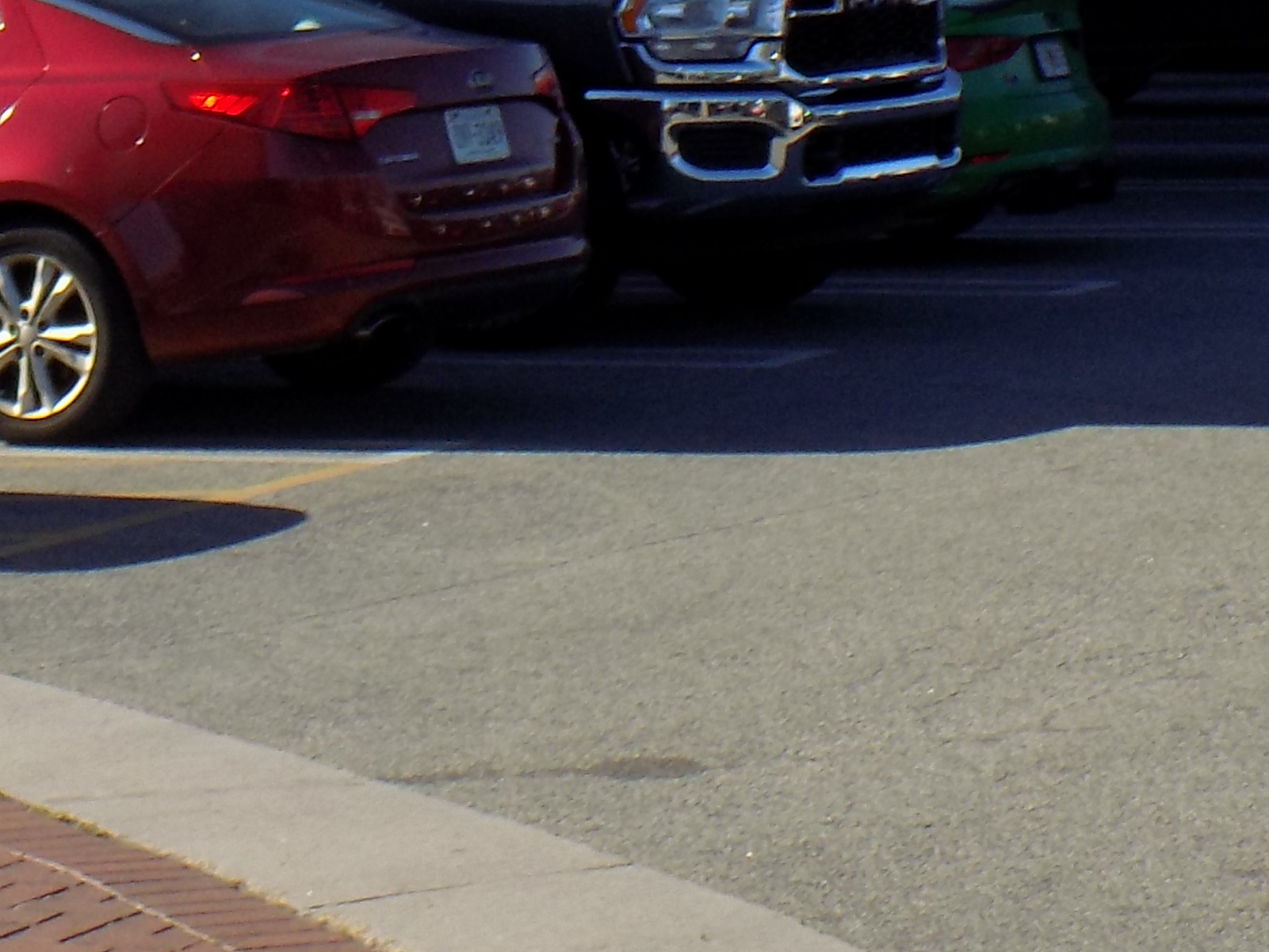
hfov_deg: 13.0
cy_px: -540
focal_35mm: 148
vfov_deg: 9.7
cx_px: -312
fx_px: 5426
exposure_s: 1/640
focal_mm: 8.1
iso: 80
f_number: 3.7
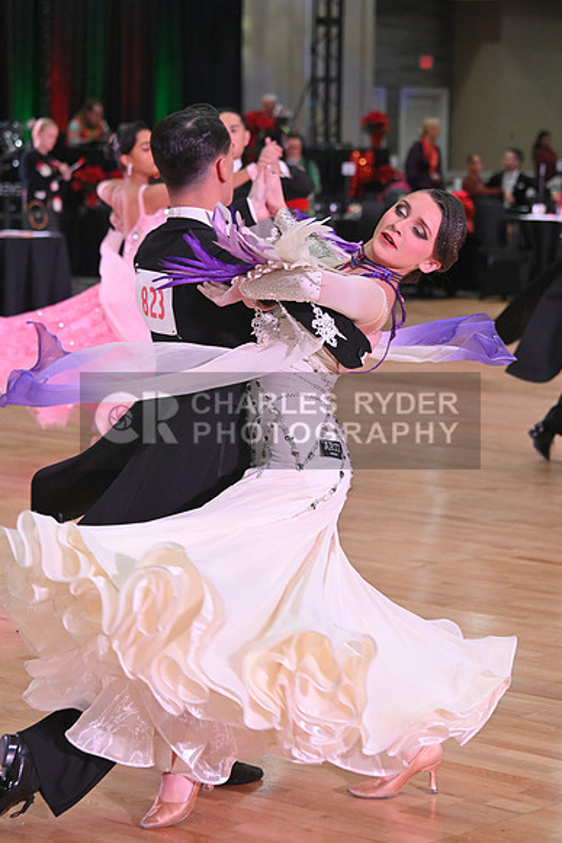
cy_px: 422
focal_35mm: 105
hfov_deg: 13.0
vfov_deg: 19.5
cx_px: 281
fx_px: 2457
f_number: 5.6
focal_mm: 105
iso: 3200
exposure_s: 1/400
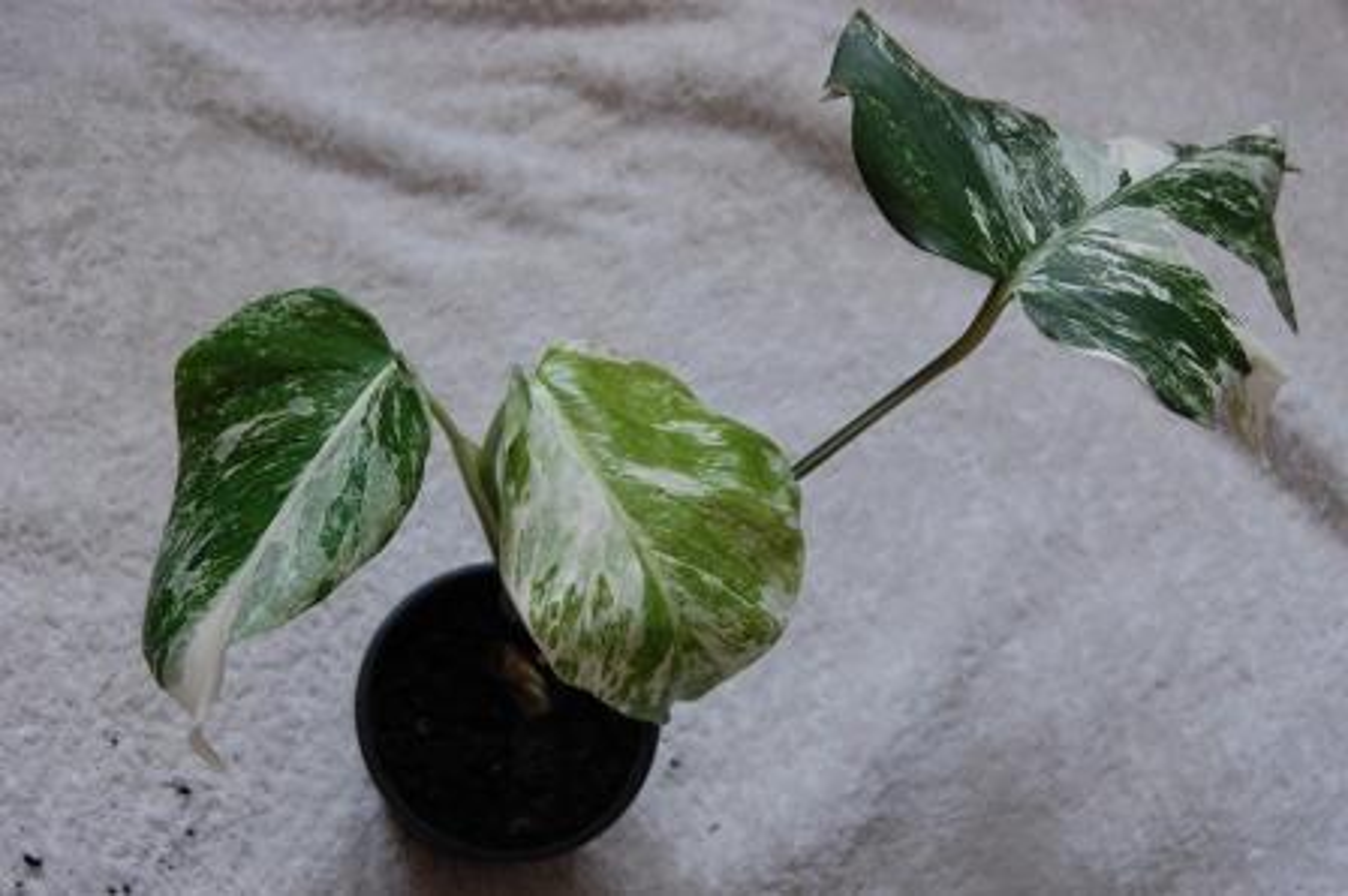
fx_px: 1740
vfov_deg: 28.9
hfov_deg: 42.4
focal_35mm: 46
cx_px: 674
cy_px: 448
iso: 800
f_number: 6.3
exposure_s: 1/20
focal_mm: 31
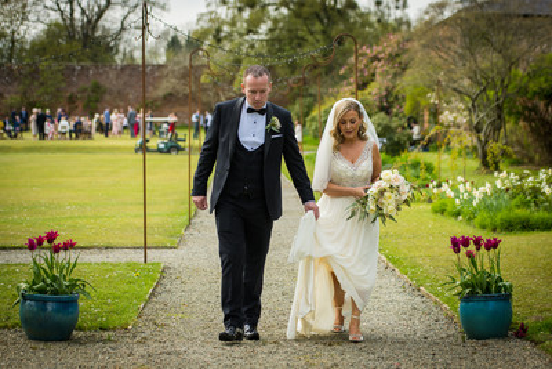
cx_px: 286
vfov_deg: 11.9
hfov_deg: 17.8
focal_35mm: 115
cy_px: 206
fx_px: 1767
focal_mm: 100
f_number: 2.8
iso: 100
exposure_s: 1/500
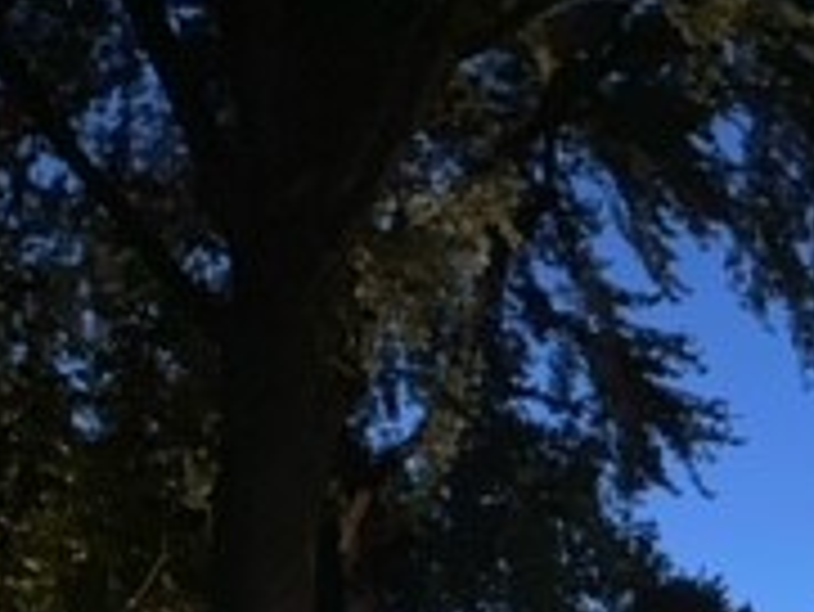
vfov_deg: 14.8
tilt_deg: +3.3
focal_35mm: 92
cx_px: 1021
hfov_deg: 19.8
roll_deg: -1.5
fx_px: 2165
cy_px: 950
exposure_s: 1/4
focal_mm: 4.25
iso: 640
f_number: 1.8
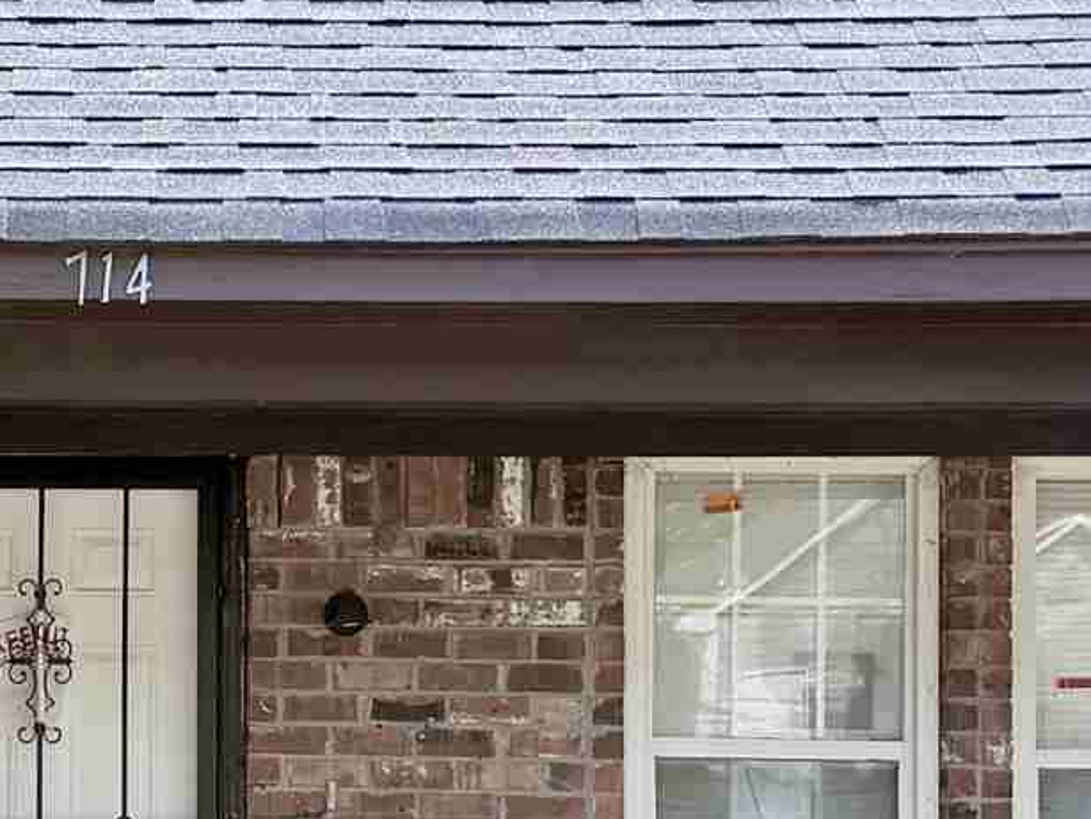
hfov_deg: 16.1
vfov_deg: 12.3
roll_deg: -0.2
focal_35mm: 120
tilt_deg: +1.4
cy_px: 683
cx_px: -2
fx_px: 3784
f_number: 1.78
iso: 100
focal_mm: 6.76
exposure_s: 1/2169
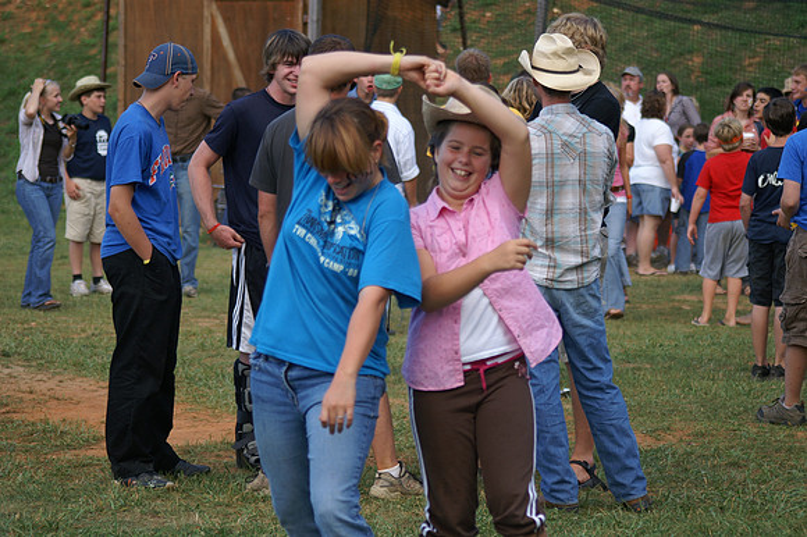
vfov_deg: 10.1
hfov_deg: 15.2
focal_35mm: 135
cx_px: 404
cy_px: 268
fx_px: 3024
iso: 125
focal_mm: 90
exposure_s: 1/250
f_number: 4
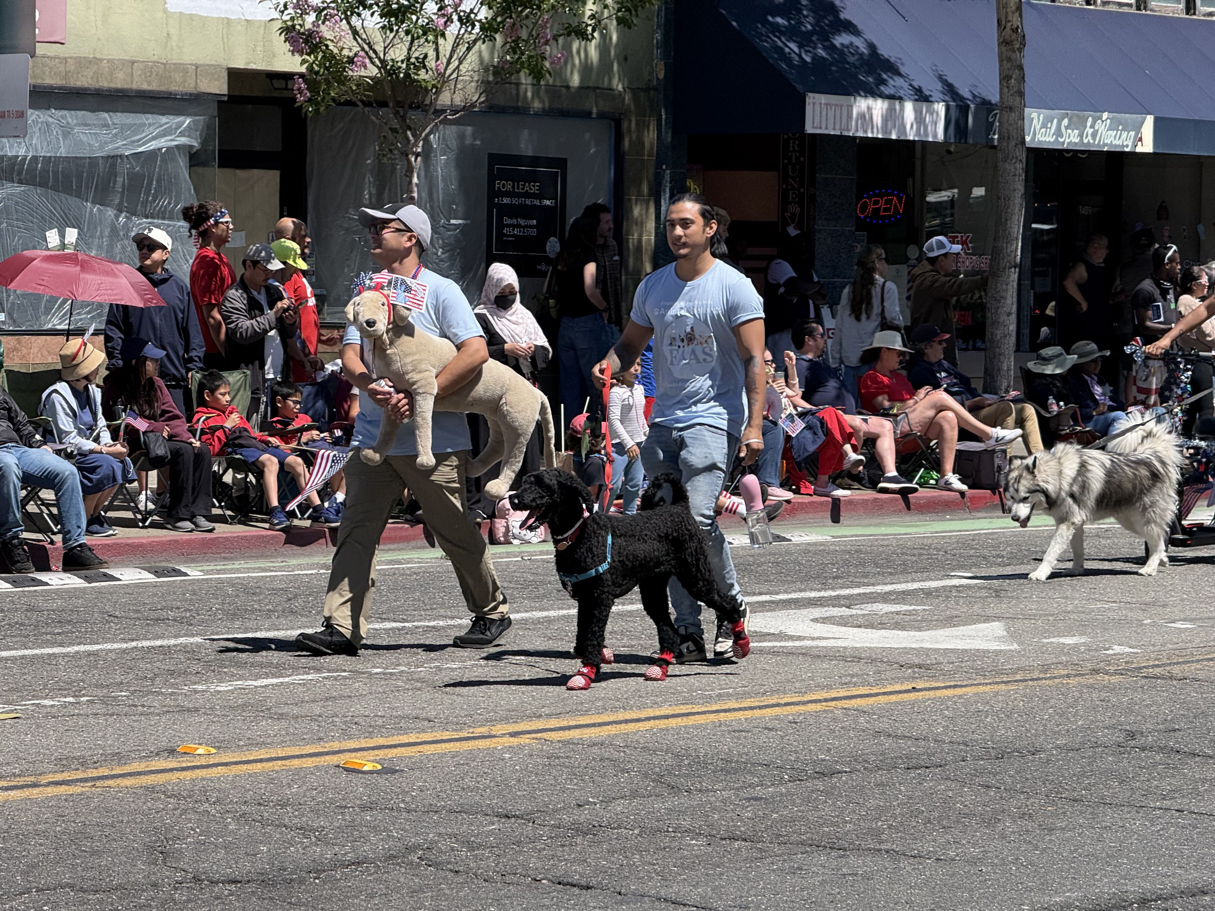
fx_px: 4212
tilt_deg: -3.0
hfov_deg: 16.4
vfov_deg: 12.3
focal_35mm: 120
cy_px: 456
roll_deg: -1.2
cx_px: 608
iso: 64
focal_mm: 15.66
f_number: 2.8
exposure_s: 1/977
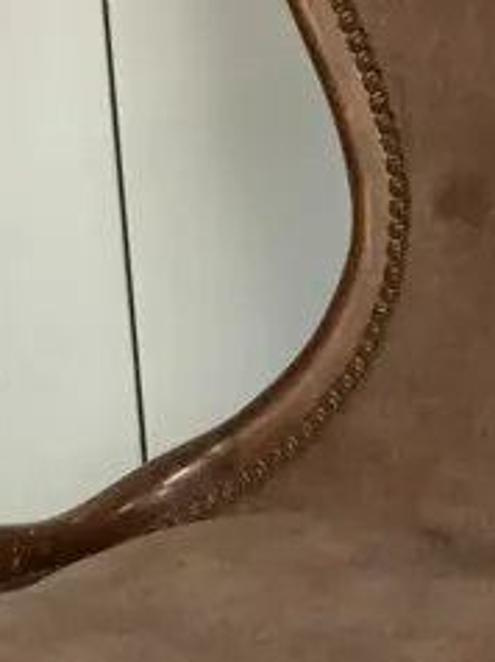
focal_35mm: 125
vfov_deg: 15.6
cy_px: 615
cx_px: 389
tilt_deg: -30.6
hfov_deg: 11.8
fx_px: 2388
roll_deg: +0.9
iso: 64
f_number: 2.2
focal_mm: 4.15
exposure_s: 1/17
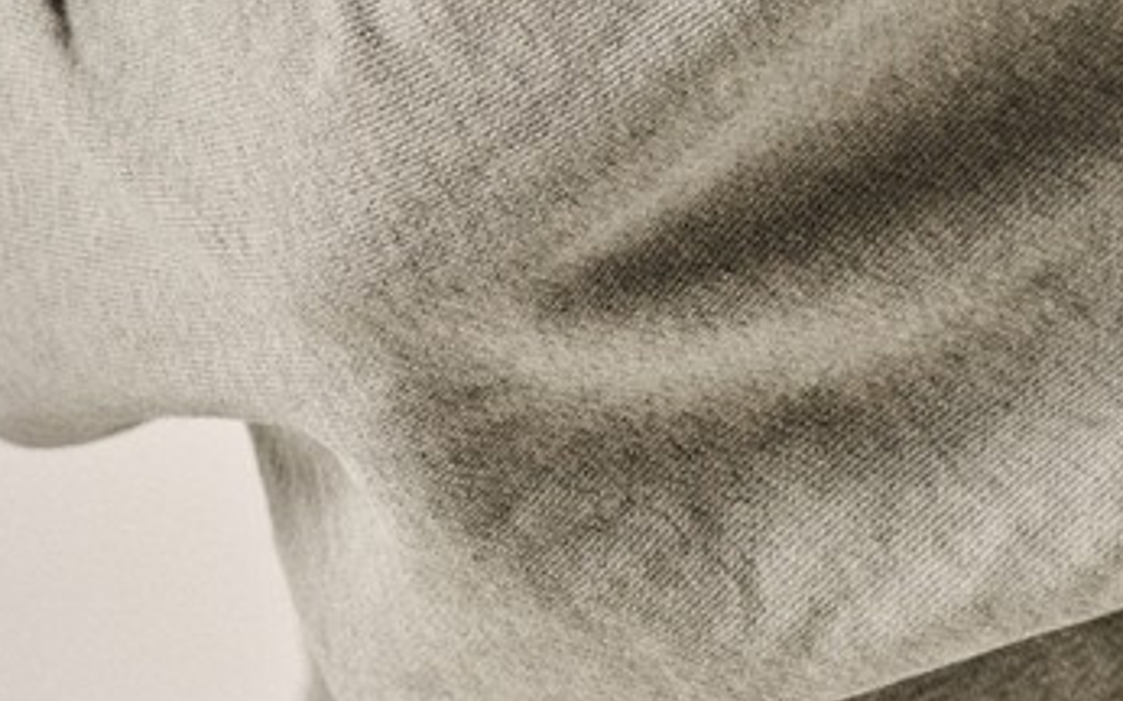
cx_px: 620
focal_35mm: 358
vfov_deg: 3.7
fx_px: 10953
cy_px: -166
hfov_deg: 5.9
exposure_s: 1/160
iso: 200
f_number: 8
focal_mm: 135
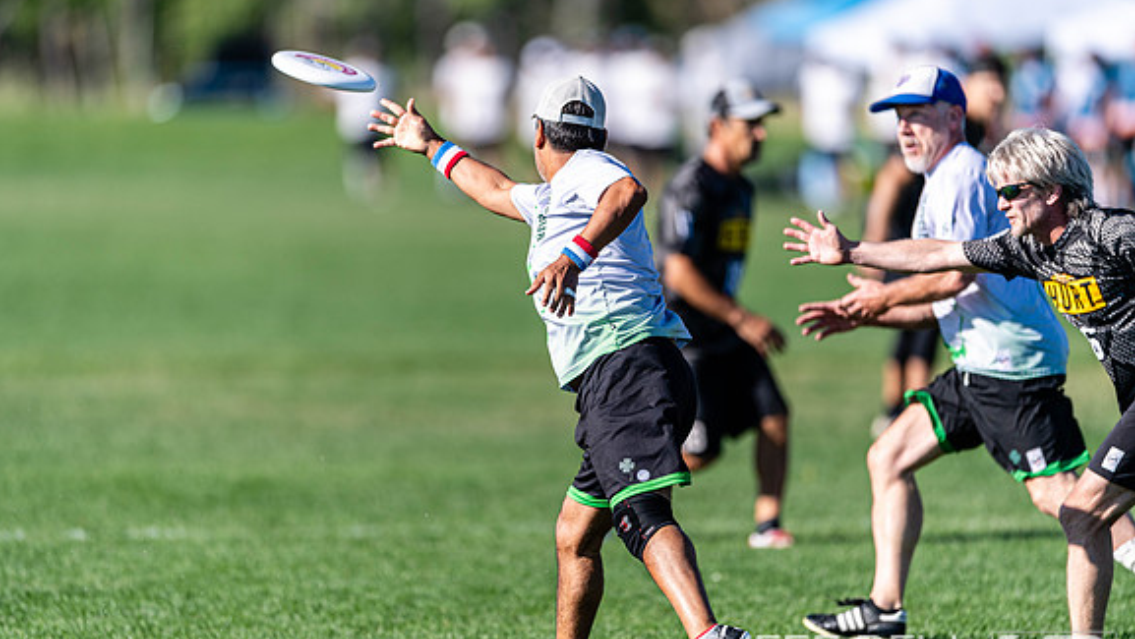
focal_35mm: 421
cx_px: 567
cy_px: 351
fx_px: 12674
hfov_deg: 5.1
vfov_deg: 2.9
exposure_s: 1/1600
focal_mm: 400
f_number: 2.8
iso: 100
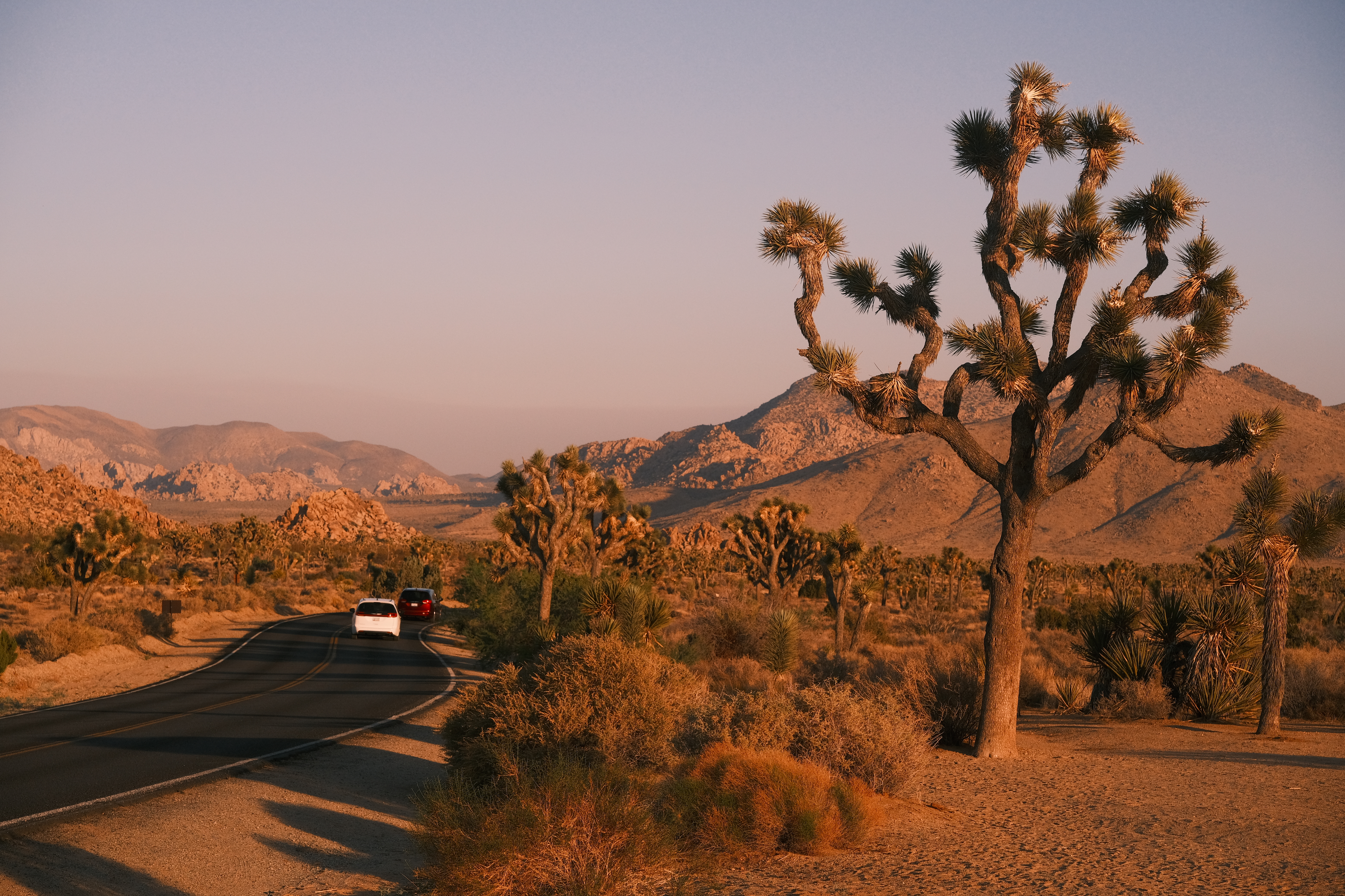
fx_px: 3138
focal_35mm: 84
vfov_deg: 16.3
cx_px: 672
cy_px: 448
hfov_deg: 24.2
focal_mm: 56
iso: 640
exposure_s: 1/3000
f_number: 5.6
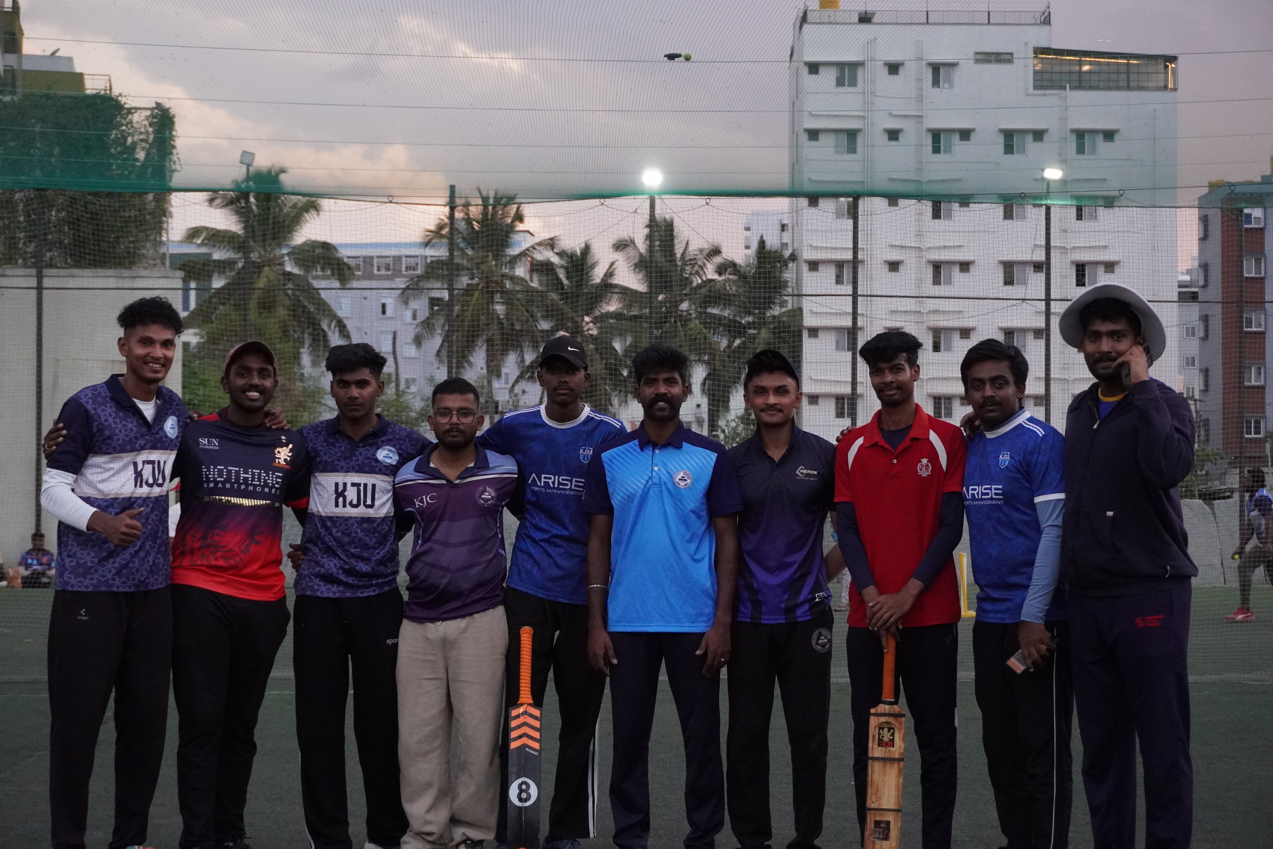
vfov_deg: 21.6
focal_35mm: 63
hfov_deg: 31.9
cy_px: 424
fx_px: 2228
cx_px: 636
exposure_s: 1/640
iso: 4000
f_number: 5.6
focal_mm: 42
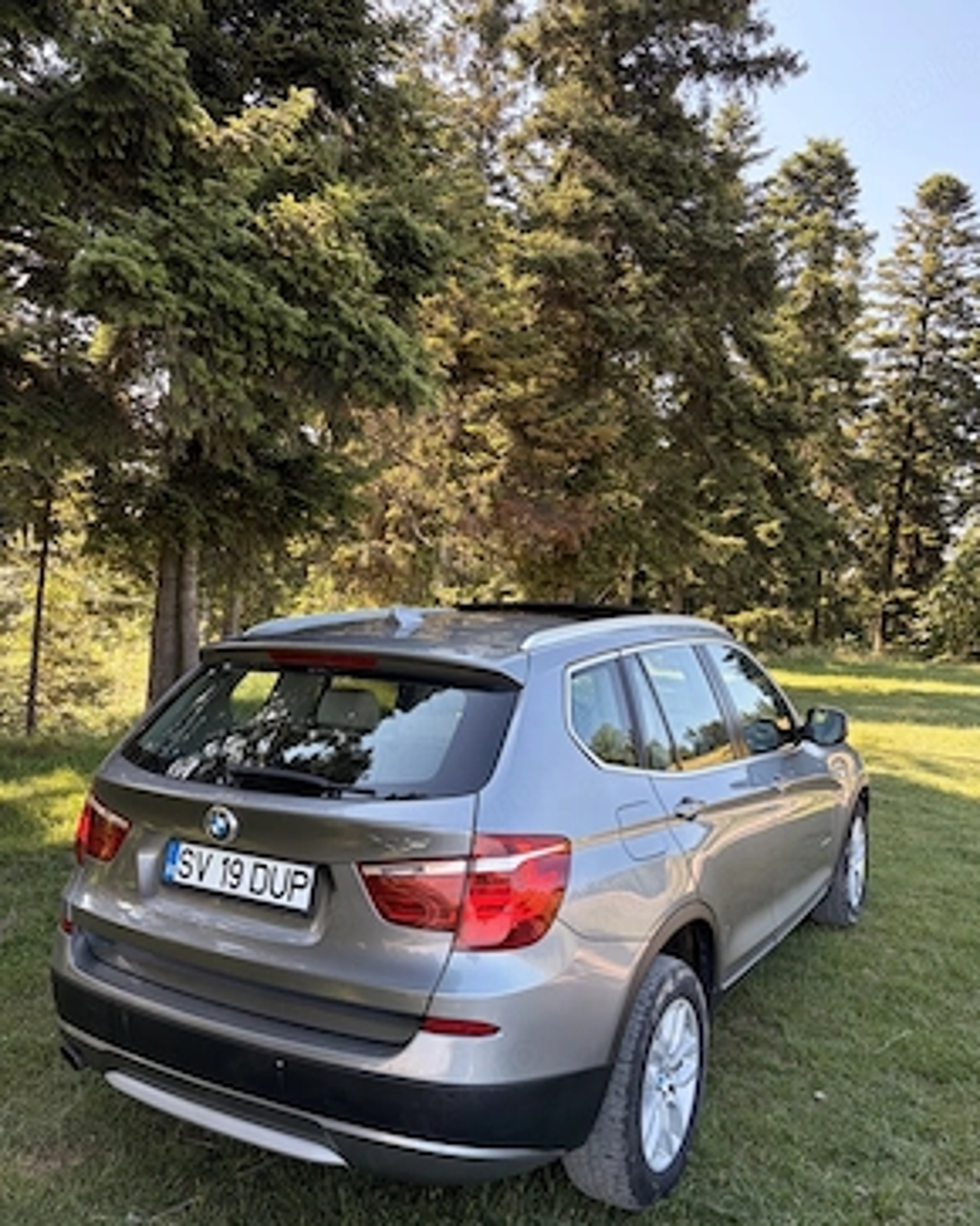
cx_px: 497
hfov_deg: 51.5
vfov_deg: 62.2
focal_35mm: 28
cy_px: 635
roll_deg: -5.4
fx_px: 1016
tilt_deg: -2.5
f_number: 1.6
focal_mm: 5.96
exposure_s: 1/279
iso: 50
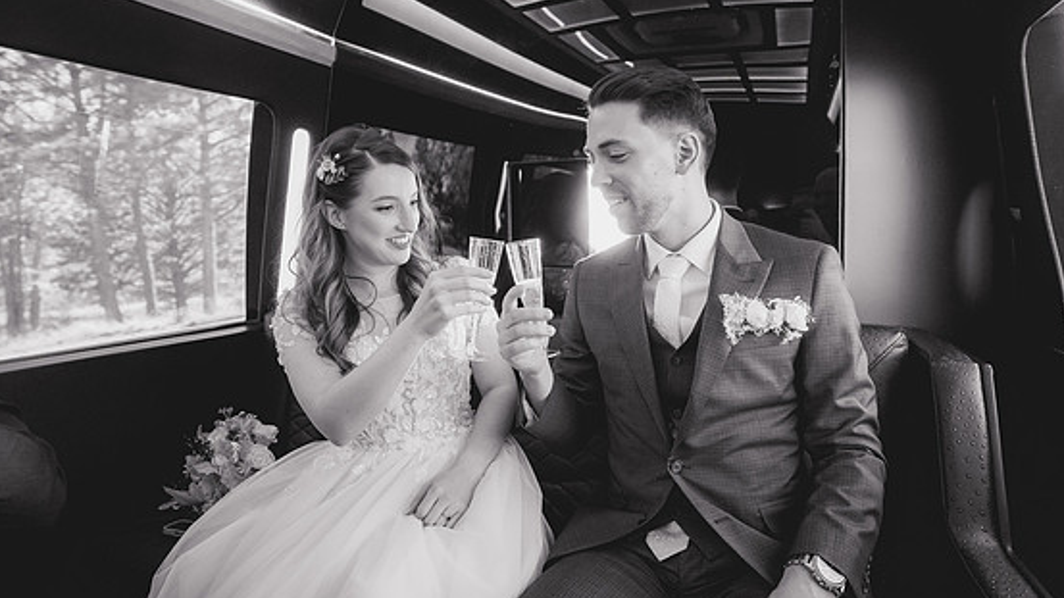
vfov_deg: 53.5
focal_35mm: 21
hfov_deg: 83.8
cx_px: 519
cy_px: 272
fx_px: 592
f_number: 2.8
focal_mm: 18
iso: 3200
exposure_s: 1/125
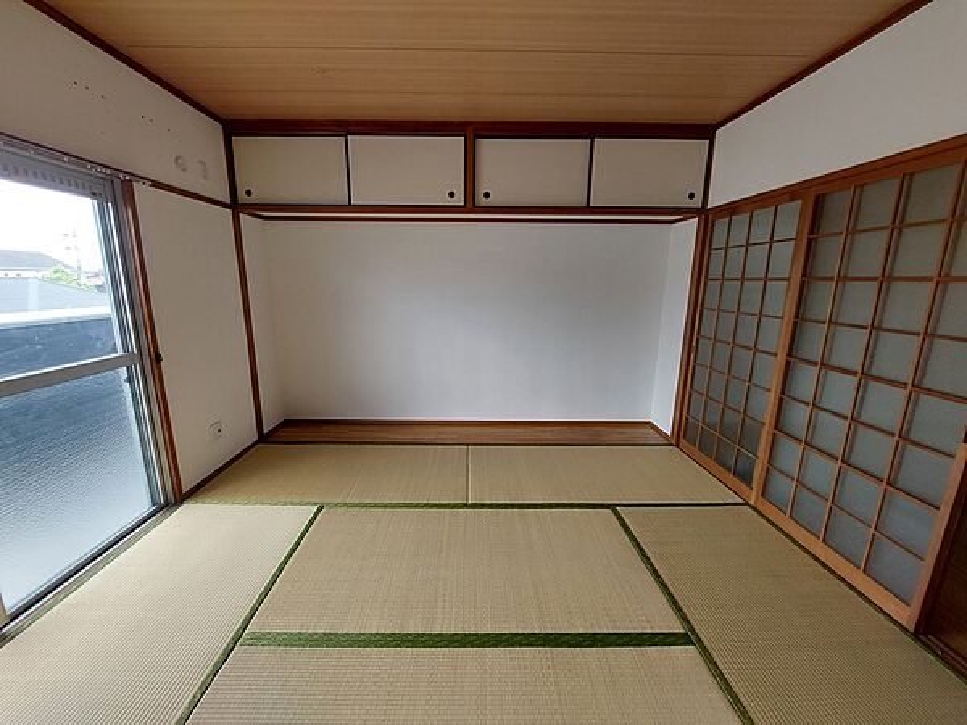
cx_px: 484
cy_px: 362
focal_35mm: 13
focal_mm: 1.74
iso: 64
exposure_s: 1/60
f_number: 2.2
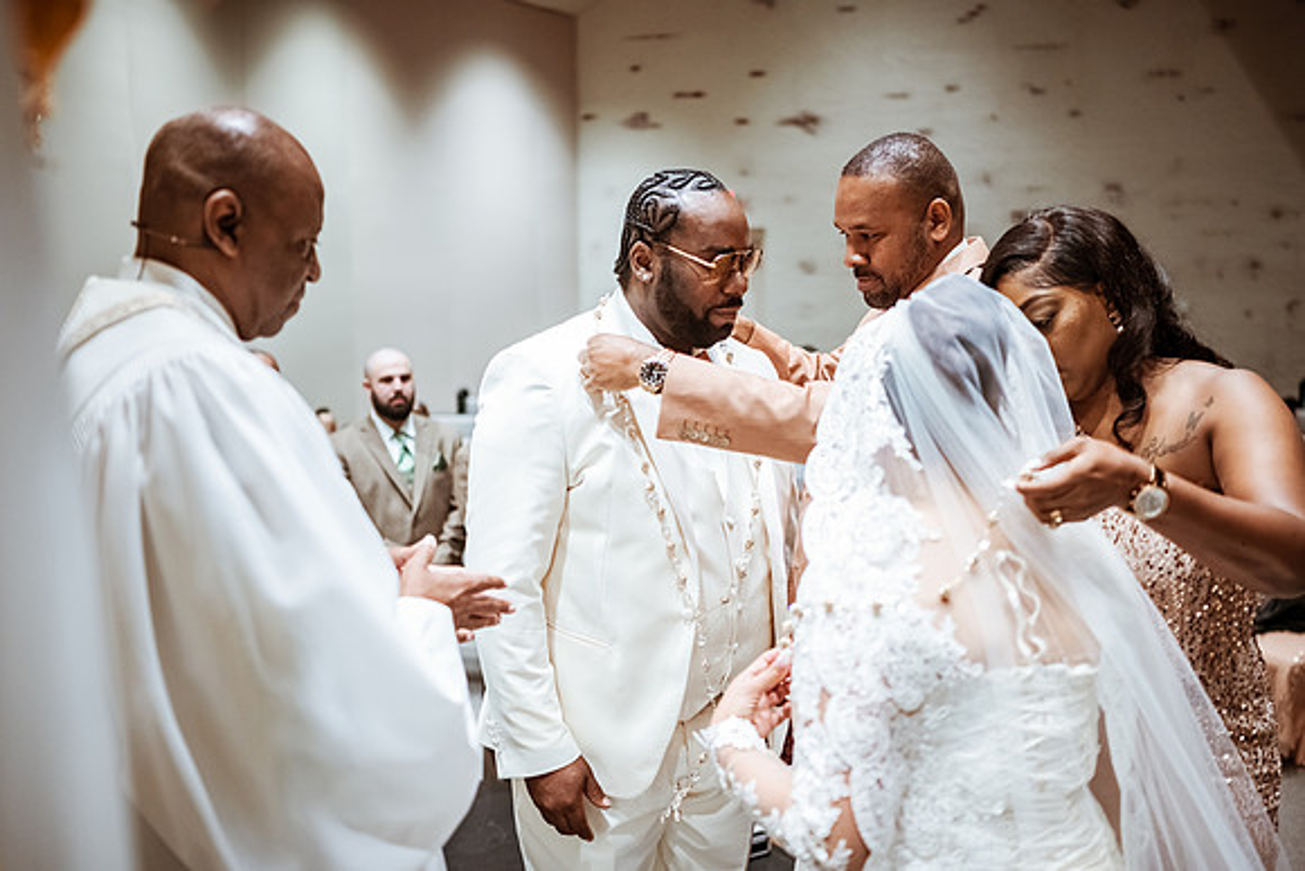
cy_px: 436
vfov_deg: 37.9
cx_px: 652
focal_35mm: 35
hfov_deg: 54.4
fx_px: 1269
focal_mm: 35
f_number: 1.8
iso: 1250
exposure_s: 1/500
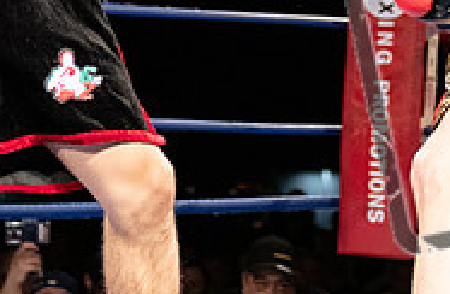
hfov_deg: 11.4
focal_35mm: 182
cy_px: -170
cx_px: 212
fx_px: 2260
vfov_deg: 7.3
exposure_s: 1/1000
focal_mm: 50
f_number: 2.8
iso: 2500
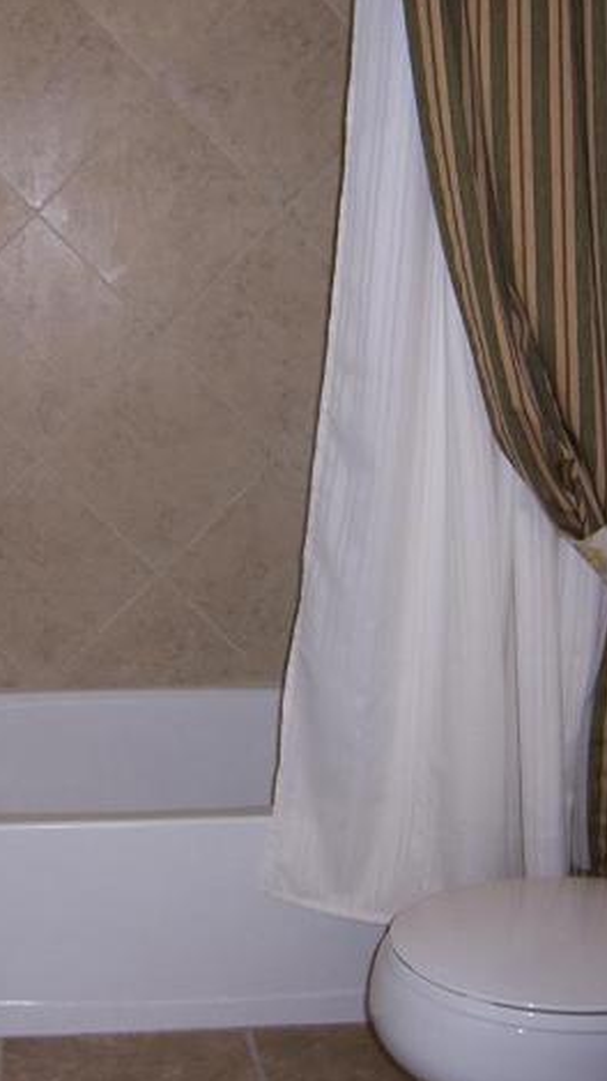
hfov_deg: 23.9
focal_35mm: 49
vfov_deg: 42.1
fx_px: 1404
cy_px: 540
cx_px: 99
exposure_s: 1/60
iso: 80
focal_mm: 5.5
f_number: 2.8
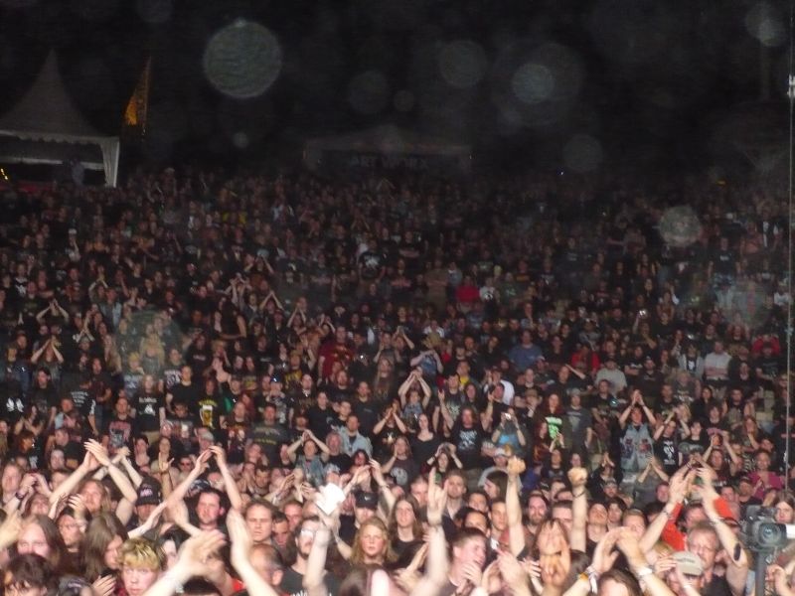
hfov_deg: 33.2
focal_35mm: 58
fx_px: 1332
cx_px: 398
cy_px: 298
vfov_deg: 25.2
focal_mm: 9.5
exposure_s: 1/30
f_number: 4.1
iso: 640
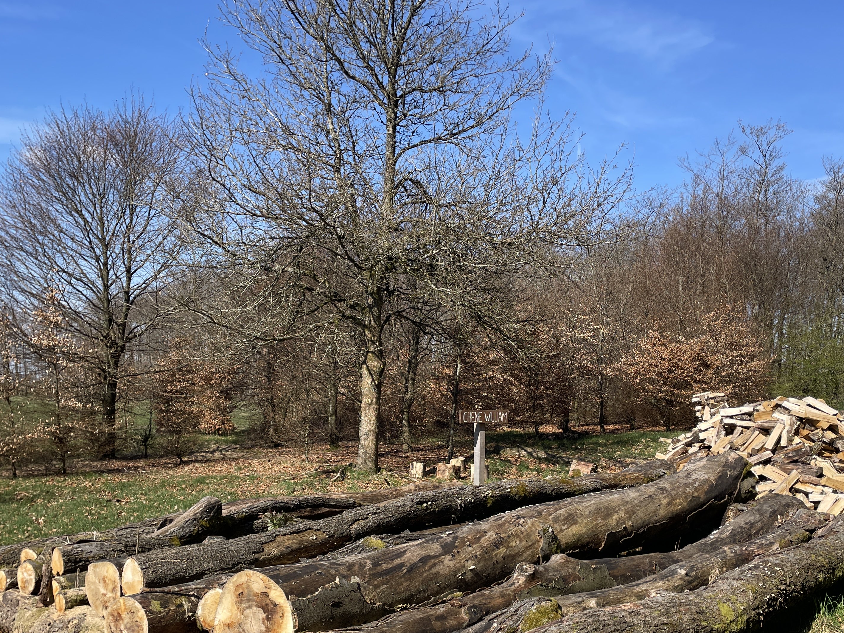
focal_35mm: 37
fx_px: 902
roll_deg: -1.8
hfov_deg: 50.1
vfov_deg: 38.3
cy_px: 419
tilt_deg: +0.6
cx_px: 438
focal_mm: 4.2
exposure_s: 1/2506
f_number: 1.6
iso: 32
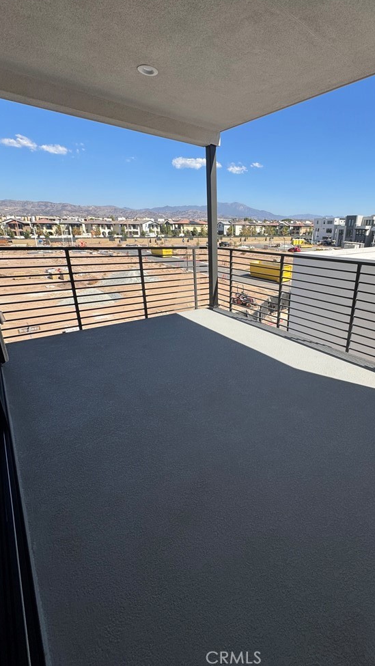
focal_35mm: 16
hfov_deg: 65.5
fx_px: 283
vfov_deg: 99.3
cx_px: 246
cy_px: 318
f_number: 2.2
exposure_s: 1/1637
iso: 40
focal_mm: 2.22
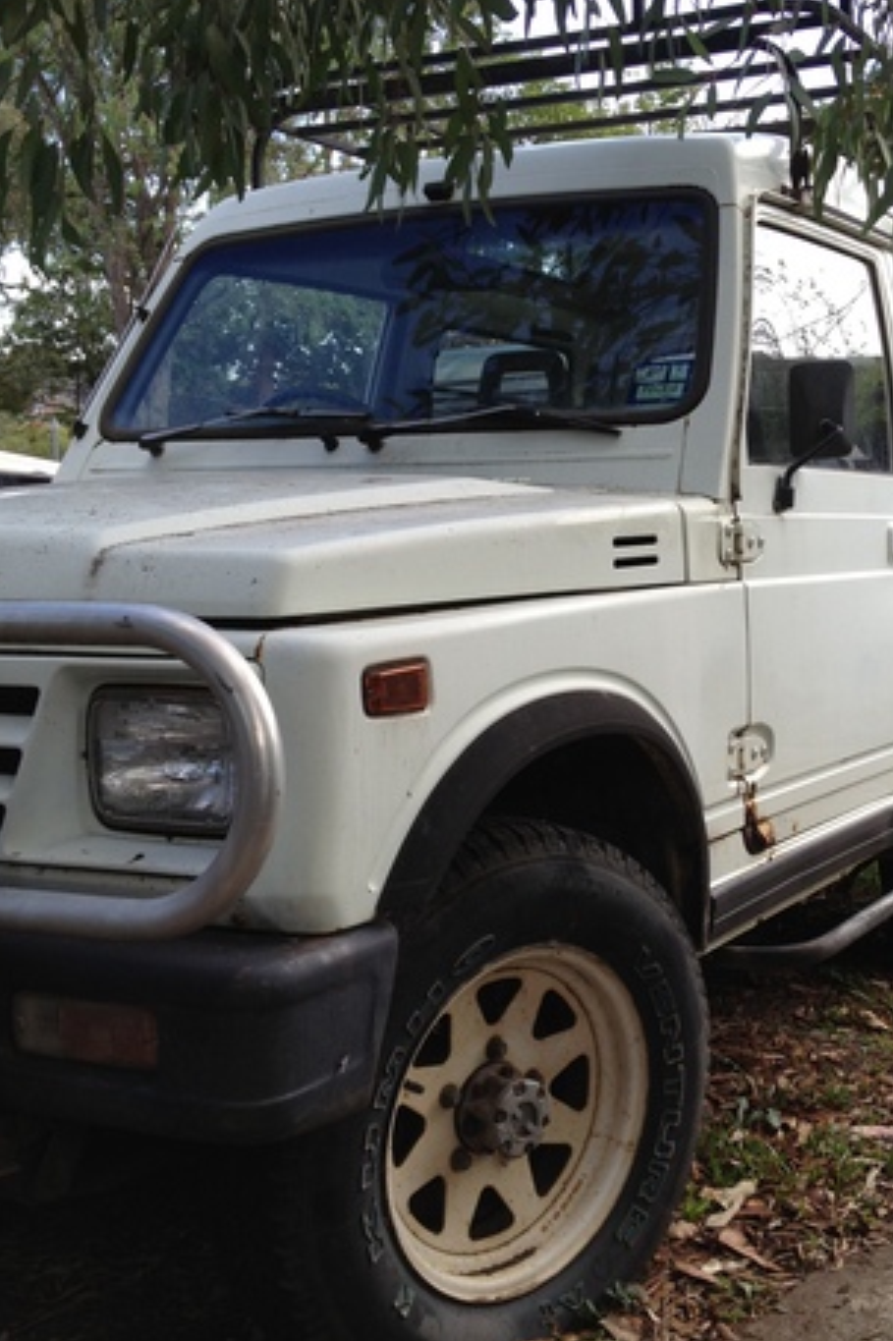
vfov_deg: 41.1
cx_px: 584
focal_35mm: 48
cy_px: 698
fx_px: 1787
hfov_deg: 27.9
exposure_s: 1/273
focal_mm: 4.28
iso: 50
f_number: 2.4
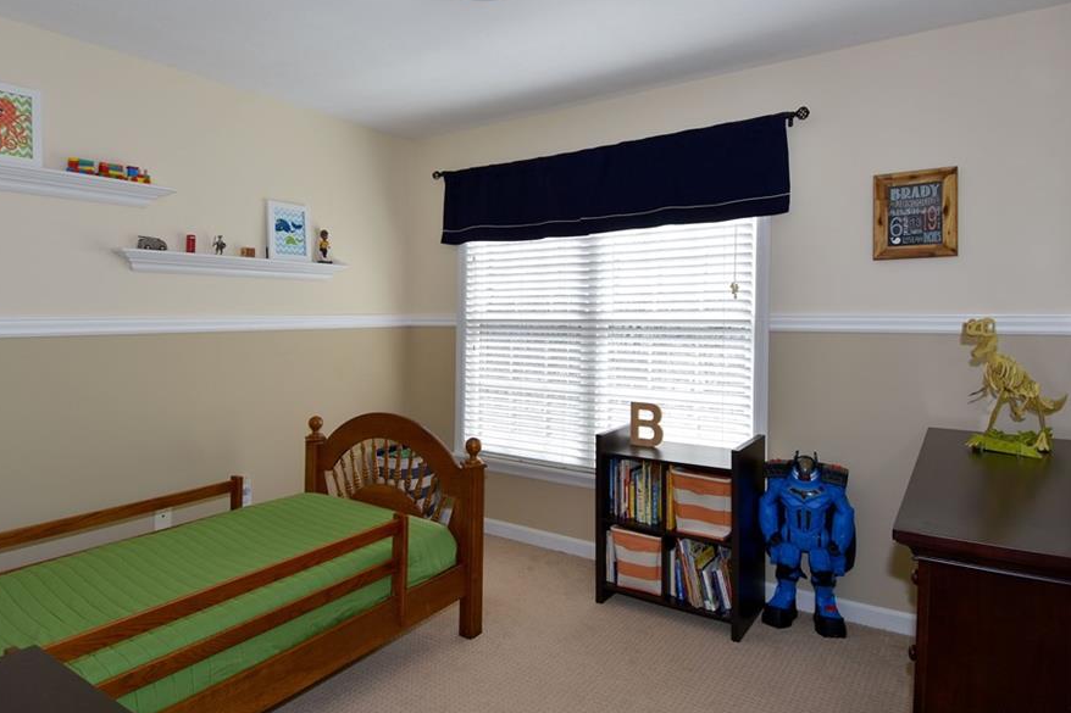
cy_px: 310
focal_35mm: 21
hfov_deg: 81.0
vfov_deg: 59.3
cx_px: 489
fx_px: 625
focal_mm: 12
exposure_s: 1/160
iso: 100
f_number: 5.6
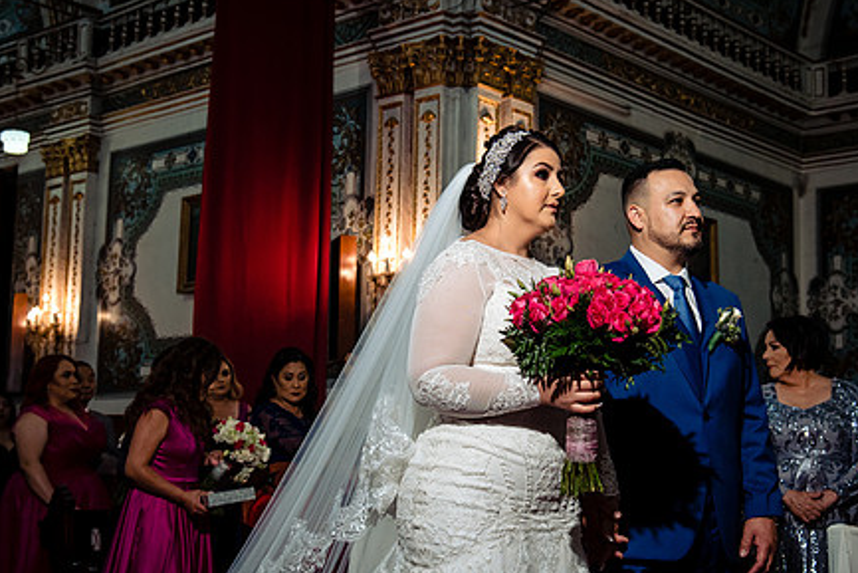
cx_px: 444
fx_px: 1407
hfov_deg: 33.9
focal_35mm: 59
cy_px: 277
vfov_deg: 23.0
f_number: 5.6
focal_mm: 44
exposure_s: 1/160
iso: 1600
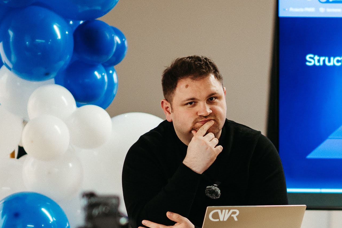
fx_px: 2555
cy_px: 222
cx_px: 335
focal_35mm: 269
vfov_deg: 5.1
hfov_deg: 7.6
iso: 640
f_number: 1.4
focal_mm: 85
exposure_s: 1/200
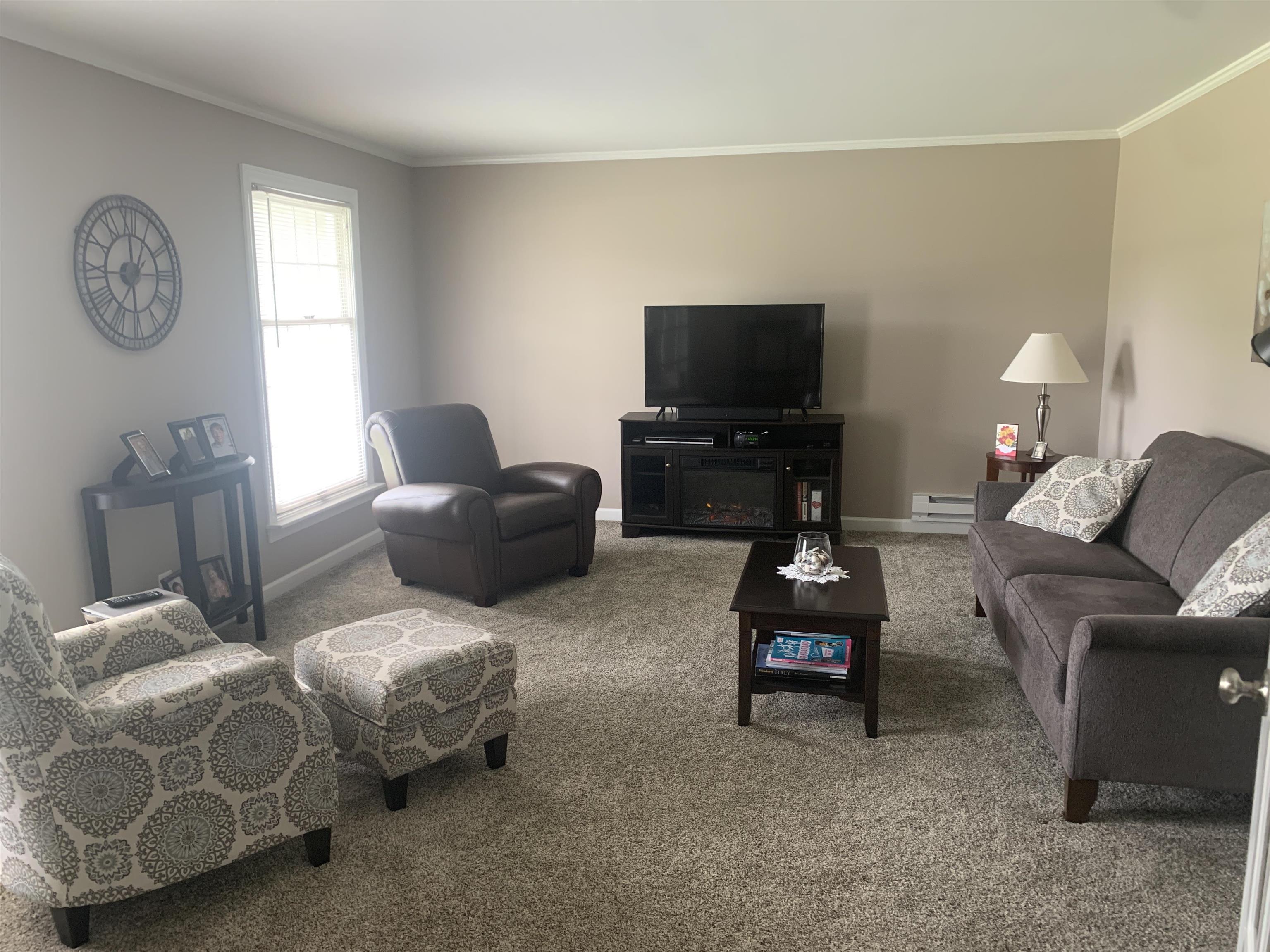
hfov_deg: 67.3
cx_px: 635
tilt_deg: -11.3
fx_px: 954
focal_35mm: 26
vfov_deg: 53.1
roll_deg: +0.9
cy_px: 476
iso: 160
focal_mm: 4.25
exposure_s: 1/60
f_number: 1.8
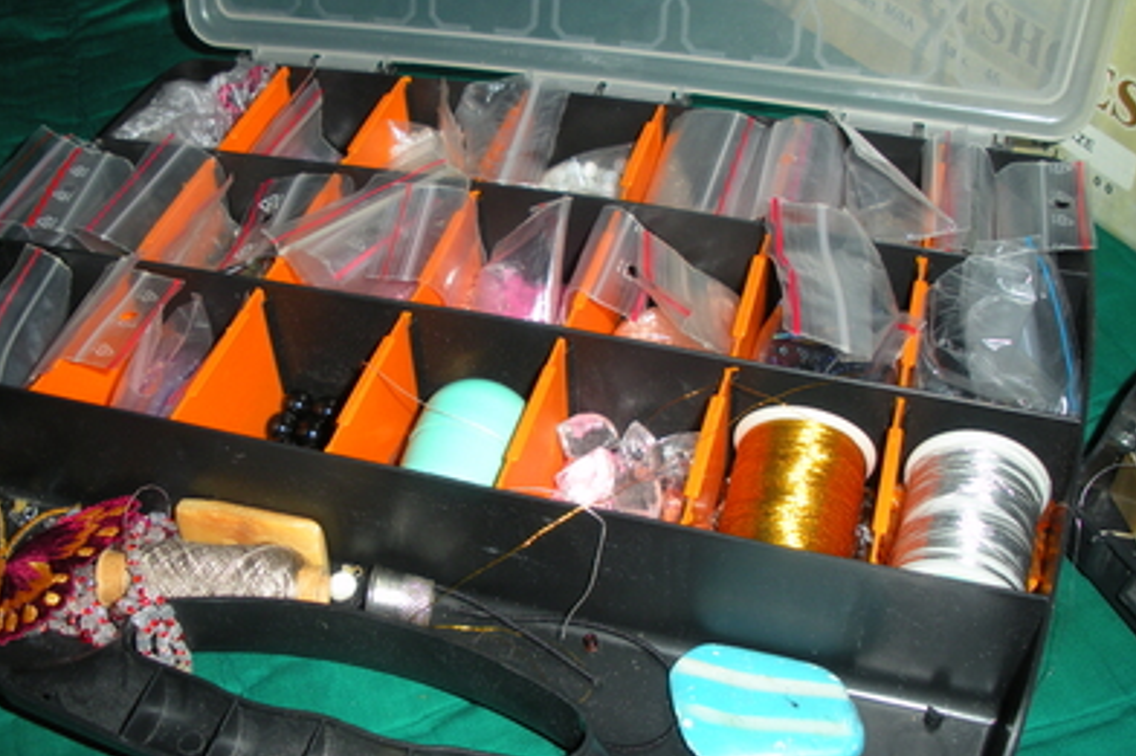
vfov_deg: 31.2
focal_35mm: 43
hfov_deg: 45.4
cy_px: 406
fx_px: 1356
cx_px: 513
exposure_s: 1/60
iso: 64
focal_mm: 6.3
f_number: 3.5
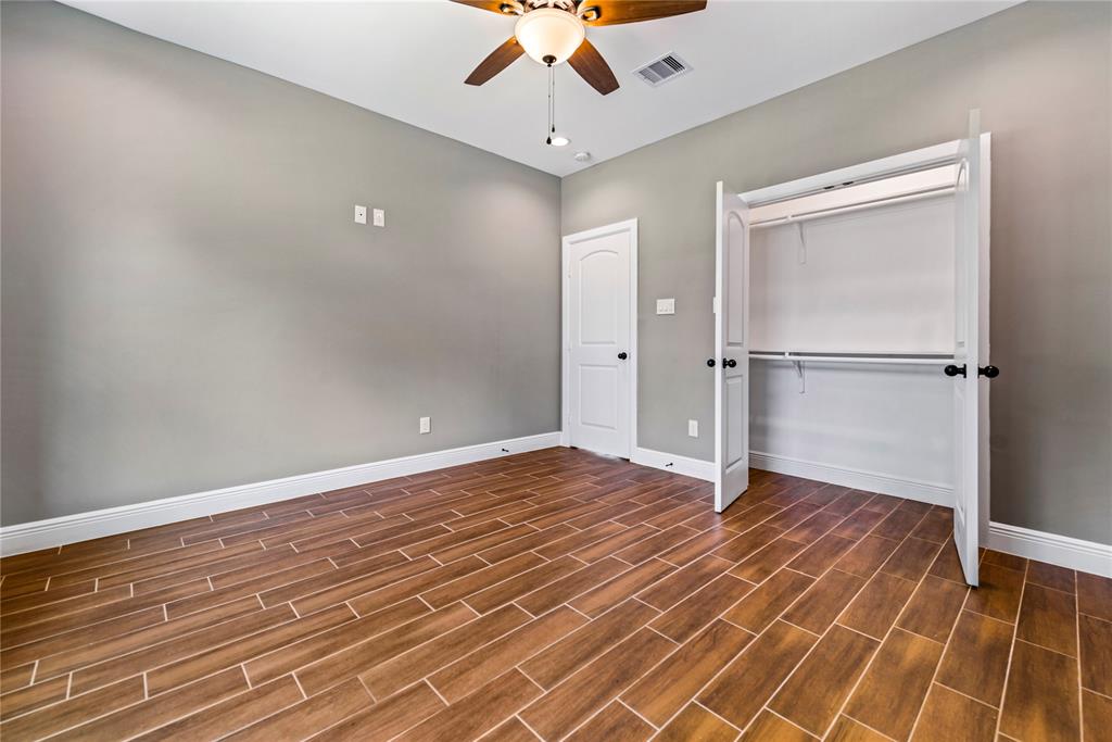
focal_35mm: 15
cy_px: 371
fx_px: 463
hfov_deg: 100.4
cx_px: 556
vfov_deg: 77.3
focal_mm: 15
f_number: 5.6
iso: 100
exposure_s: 1/5
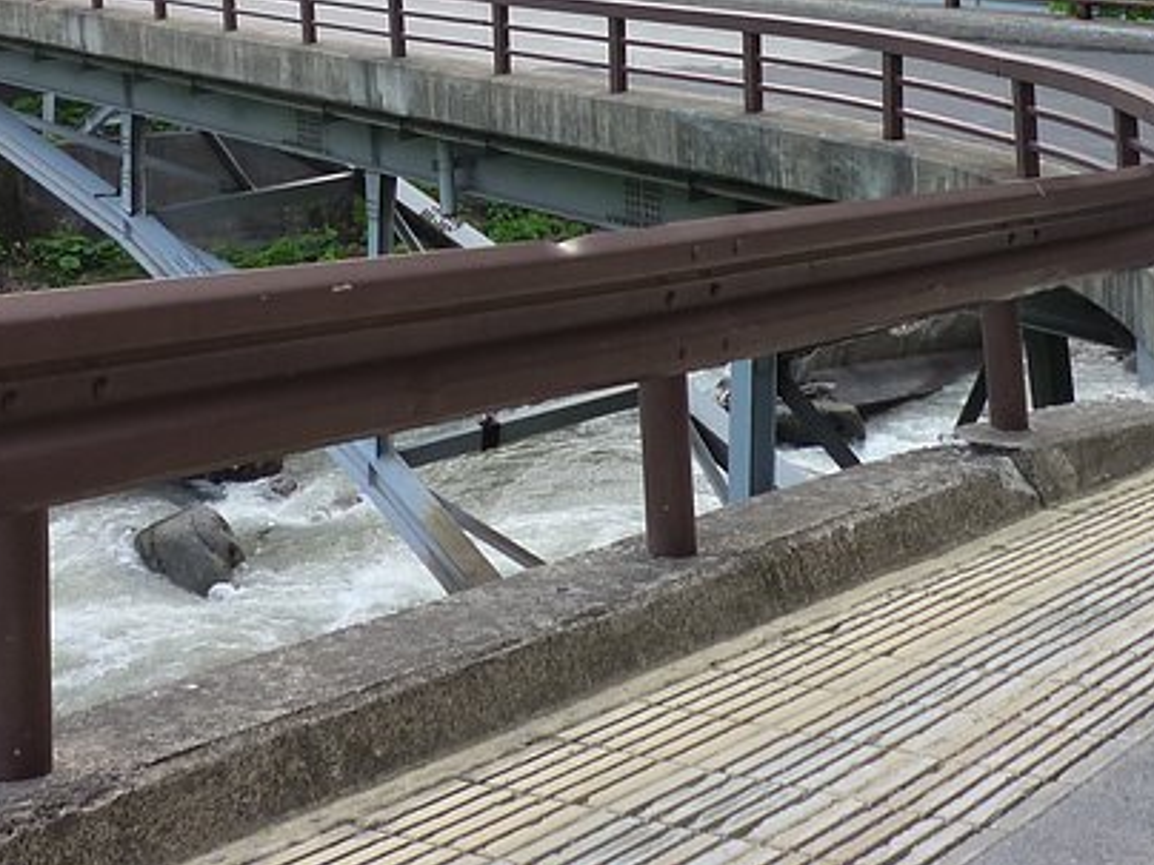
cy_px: -51
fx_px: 2367
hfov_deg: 27.3
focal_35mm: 71
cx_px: 440
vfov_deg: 19.9
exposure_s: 1/60
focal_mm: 4.9
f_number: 2.9
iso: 125
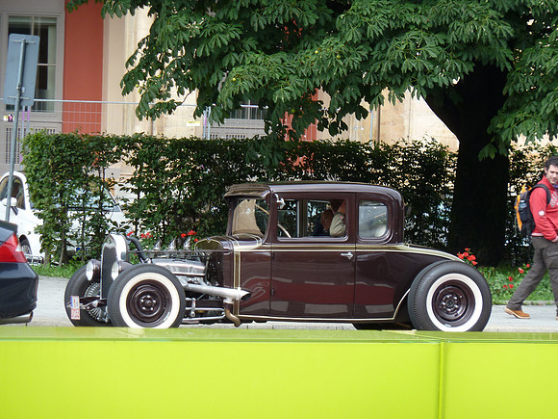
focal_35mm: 225
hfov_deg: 8.8
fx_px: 3627
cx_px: 279
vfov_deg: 6.6
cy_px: 210
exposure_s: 1/125
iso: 80
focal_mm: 37
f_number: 4.6
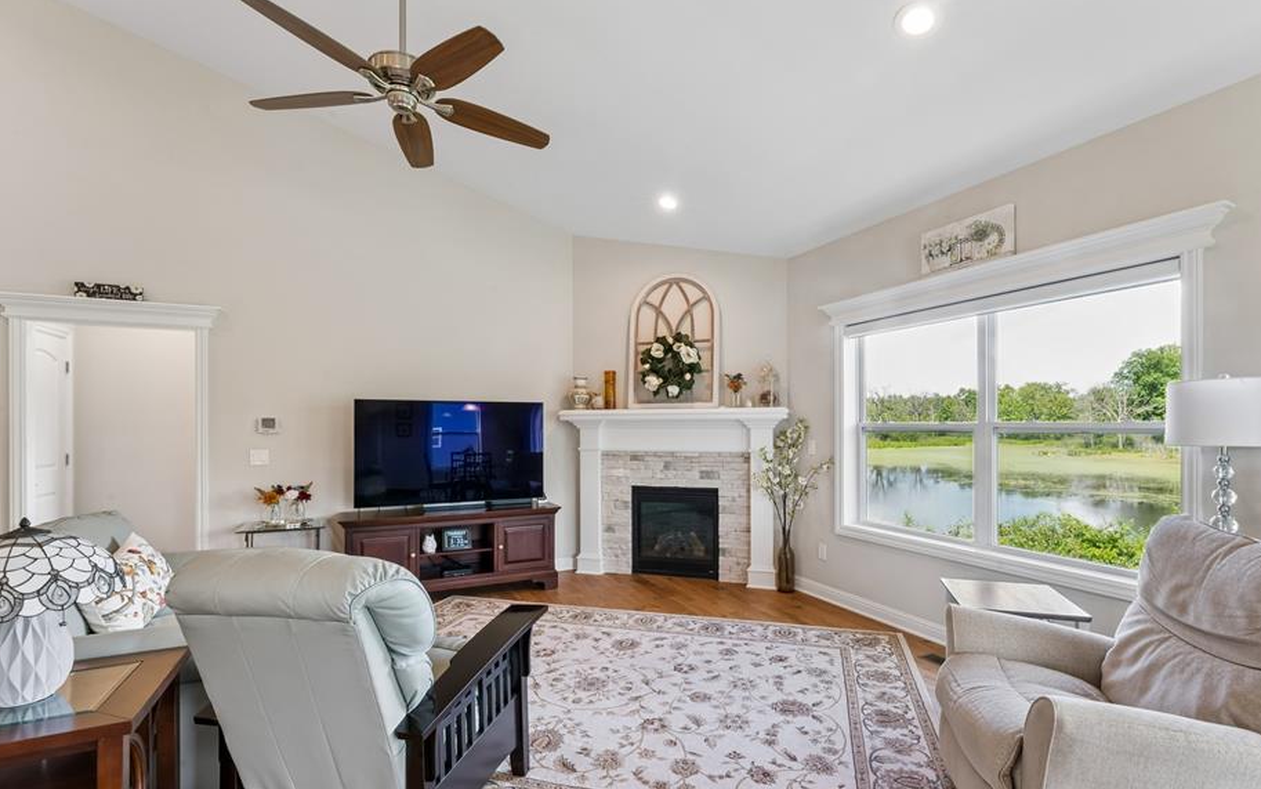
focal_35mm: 17
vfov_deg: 68.8
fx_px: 574
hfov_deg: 95.3
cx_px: 663
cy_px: 444
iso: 400
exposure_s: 1/4
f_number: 18
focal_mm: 14.6
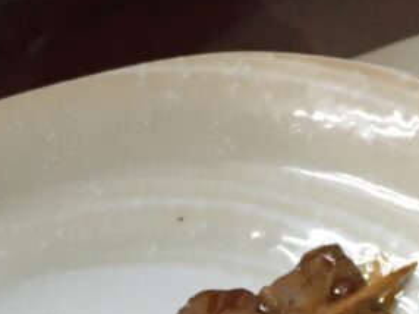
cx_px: 125
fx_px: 1258
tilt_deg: -60.2
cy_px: 580
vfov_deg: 12.8
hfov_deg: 18.8
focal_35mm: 104
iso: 80
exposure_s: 1/33
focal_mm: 4.15
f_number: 2.2
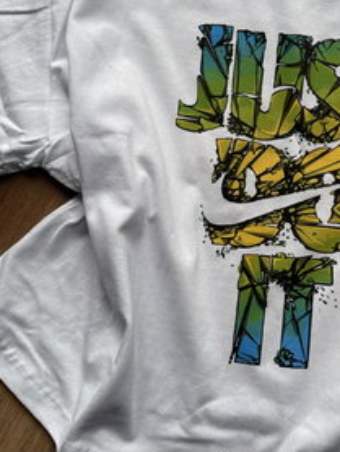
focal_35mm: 46
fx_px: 601
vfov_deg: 40.9
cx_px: 283
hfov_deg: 30.6
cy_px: 167
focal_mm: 6.76
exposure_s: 1/183
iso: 64
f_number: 1.78
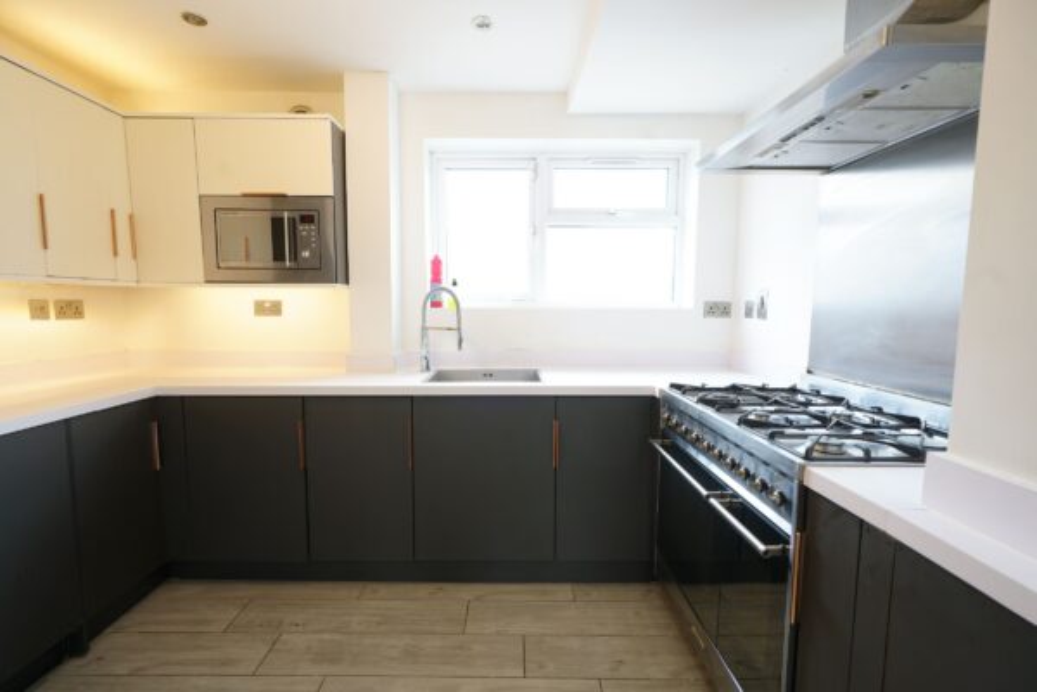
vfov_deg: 73.7
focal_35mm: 16
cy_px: 346
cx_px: 518
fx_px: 461
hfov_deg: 96.7
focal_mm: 16
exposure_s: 1/50
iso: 500
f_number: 5.6
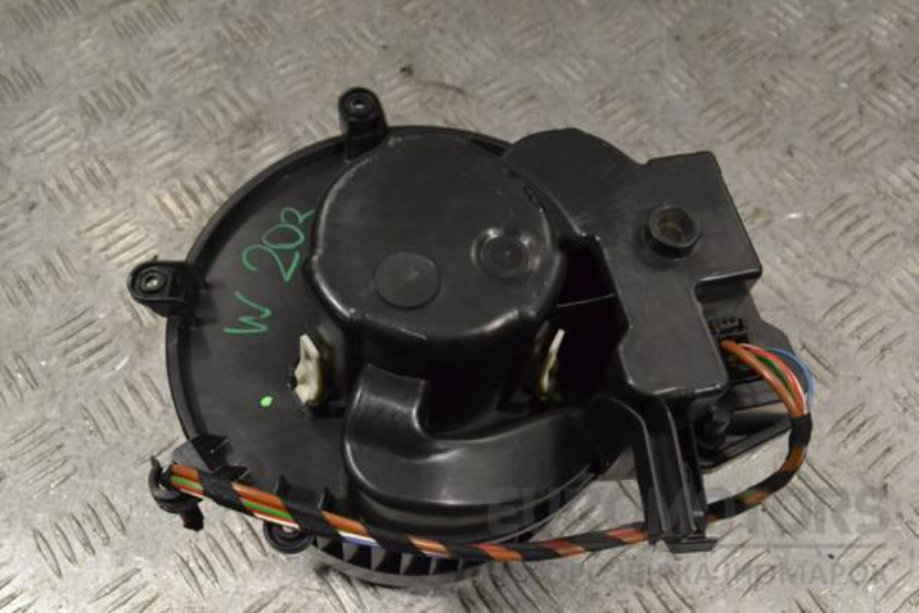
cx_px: 460
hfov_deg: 49.6
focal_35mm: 39
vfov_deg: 34.2
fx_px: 996
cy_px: 306
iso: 3200
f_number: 9
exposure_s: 1/320
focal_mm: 26
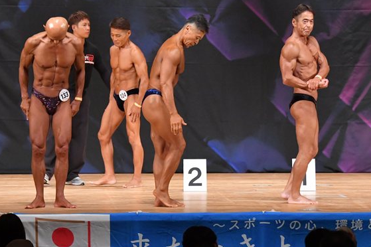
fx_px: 2400
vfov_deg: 5.9
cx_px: 180
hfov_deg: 8.8
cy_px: 106
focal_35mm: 233
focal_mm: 112
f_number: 5.6
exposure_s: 1/400
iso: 6400
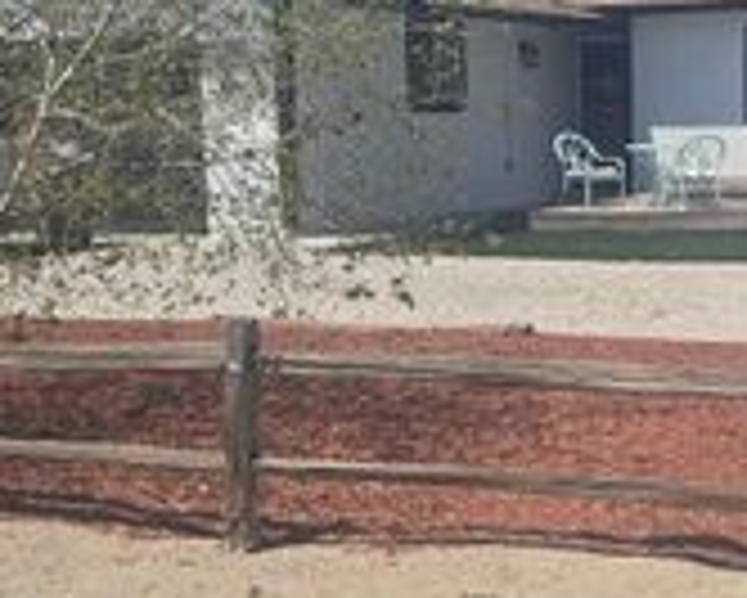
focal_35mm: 90
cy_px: 380
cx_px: 513
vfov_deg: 17.1
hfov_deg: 21.2
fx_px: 1991
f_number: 1.7
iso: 12
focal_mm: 6.3
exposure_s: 1/1242
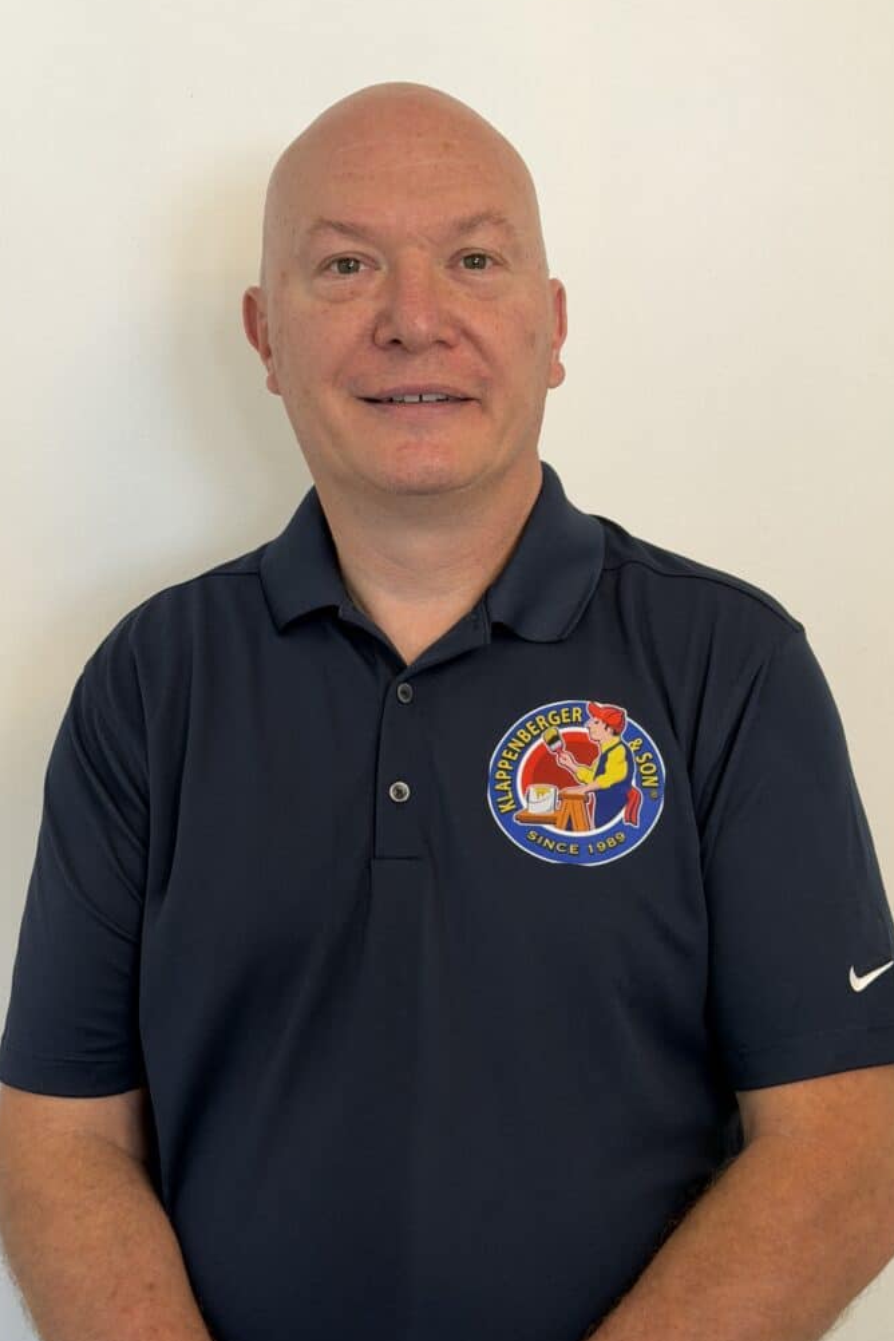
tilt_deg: -3.2
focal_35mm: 51
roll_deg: +1.2
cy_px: 665
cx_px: 439
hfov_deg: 26.5
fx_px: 1900
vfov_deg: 38.9
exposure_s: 1/60
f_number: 1.78
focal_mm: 6.76
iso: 125
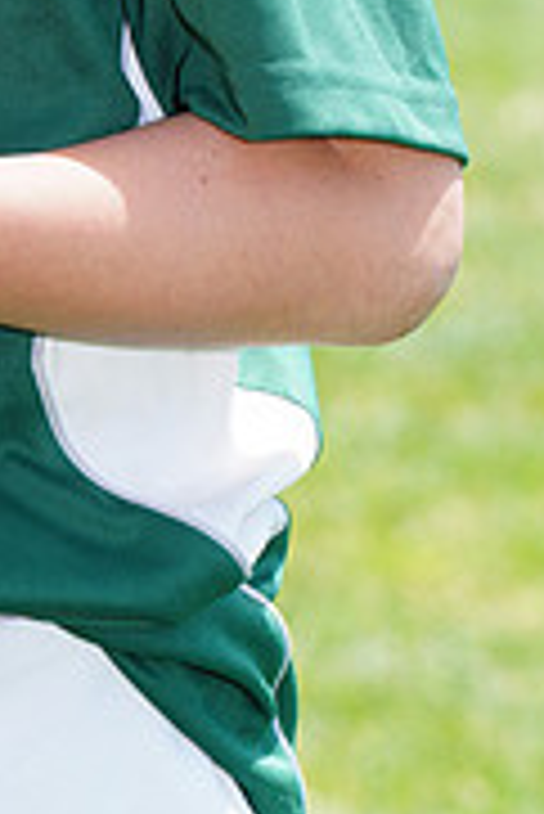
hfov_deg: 2.4
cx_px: -178
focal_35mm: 580
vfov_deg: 3.5
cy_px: -459
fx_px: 13121
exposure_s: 1/200
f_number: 9
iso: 200
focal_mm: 181
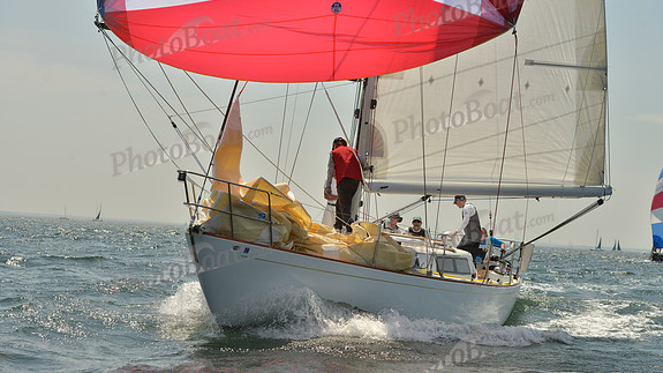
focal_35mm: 74
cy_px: 190
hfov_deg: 28.6
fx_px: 1301
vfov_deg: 16.3
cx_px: 333
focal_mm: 70
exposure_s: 1/1250
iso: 200
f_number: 7.1
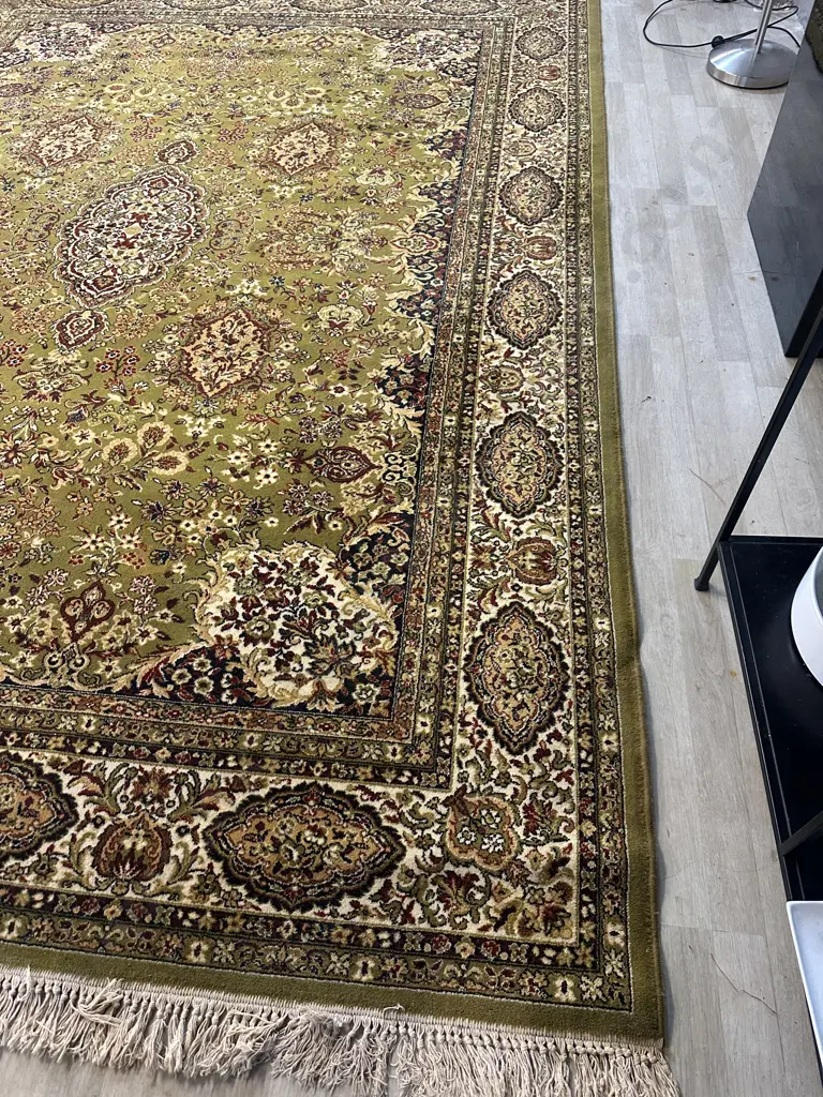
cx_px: 412
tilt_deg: -53.9
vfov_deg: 71.6
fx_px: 761
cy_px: 548
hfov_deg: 56.8
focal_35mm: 24
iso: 400
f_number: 1.78
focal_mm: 6.86
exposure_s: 1/50
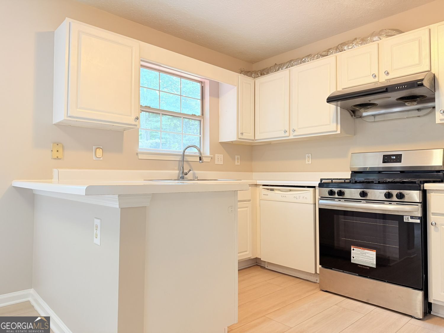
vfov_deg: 56.8
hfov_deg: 71.6
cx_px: 222
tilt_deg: +1.3
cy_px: 166
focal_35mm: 24
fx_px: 308
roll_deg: +0.1
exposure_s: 1/120
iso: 160
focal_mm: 6.76
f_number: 1.78
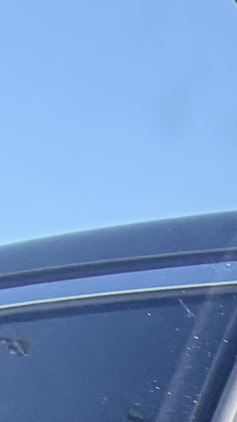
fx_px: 972
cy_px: 881
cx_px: 1066
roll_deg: -5.3
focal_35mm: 87
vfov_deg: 16.9
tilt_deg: -13.2
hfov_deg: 7.2
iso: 160
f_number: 2.2
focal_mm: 2.22
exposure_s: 1/121
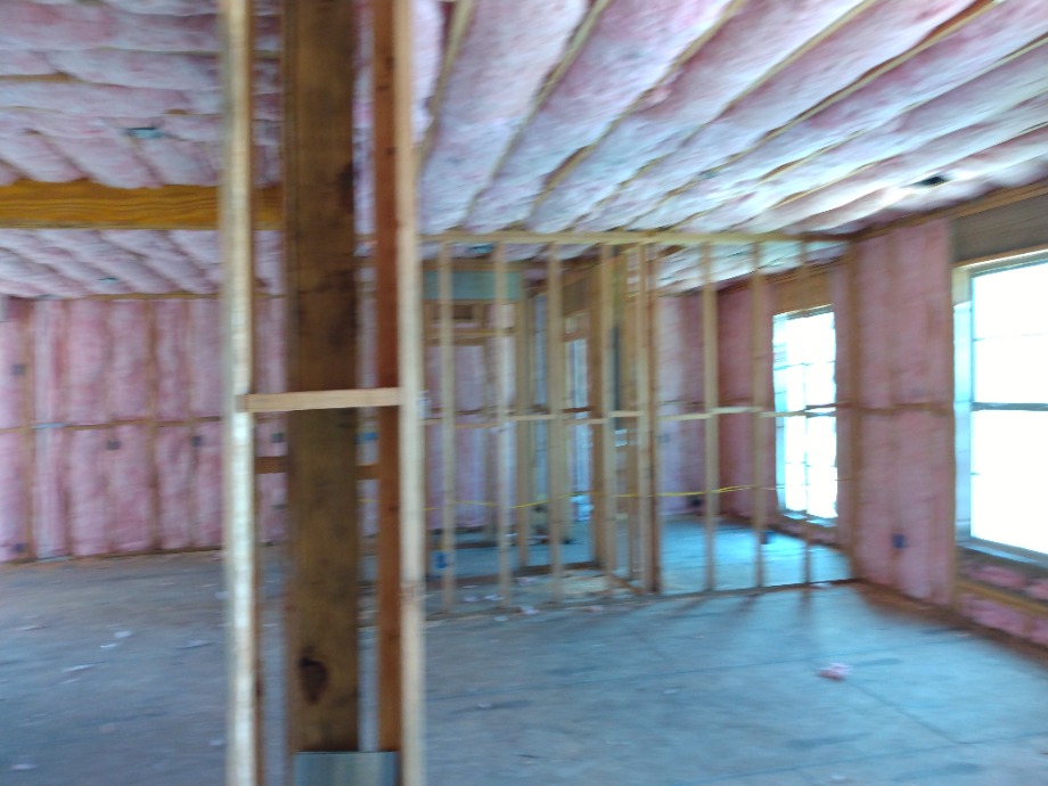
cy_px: 393
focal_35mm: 20
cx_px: 524
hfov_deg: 81.7
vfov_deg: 66.0
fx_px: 606
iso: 272
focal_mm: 3.54
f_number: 2
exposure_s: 1/30
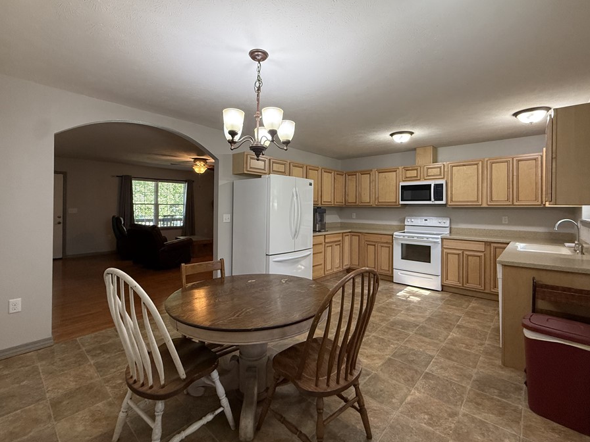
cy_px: 207
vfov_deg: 78.0
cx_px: 294
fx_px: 273
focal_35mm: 16
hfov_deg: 94.5
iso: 320
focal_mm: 2.22
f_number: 2.2
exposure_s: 1/120
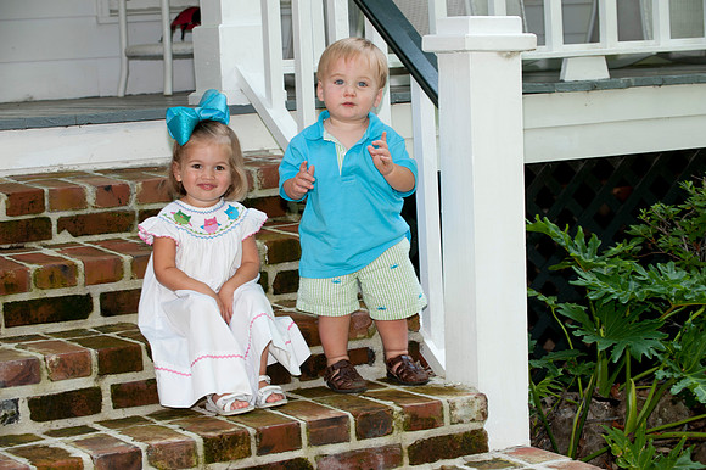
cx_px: 353
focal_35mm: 90
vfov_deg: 15.2
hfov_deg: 22.6
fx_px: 1764
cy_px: 235
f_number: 5.6
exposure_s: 1/100
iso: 250
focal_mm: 90
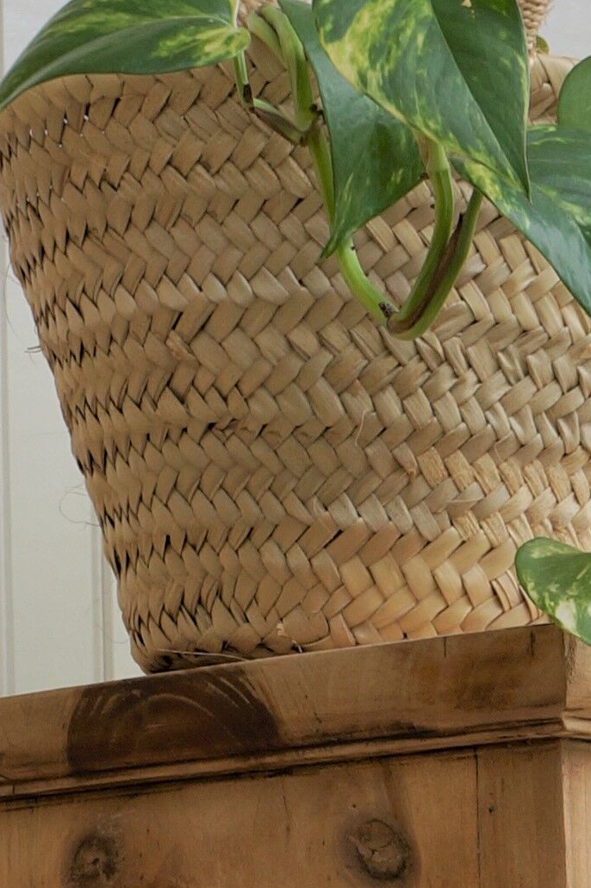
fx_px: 3523
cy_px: 1622
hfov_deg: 9.6
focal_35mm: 143
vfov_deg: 12.9
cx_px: 442
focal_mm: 18
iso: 100
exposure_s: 1/200
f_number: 5
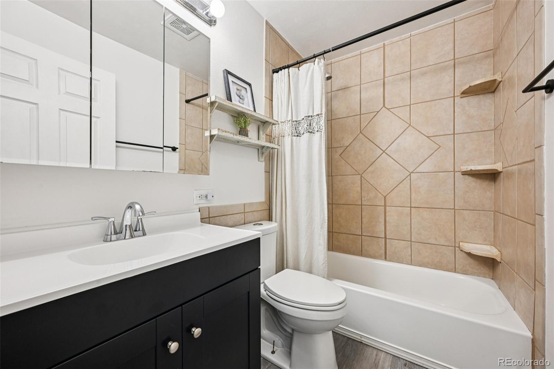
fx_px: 215
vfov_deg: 81.2
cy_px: 184
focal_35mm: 14
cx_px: 277
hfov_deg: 104.3
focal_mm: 14
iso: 280
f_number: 8
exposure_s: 1/15
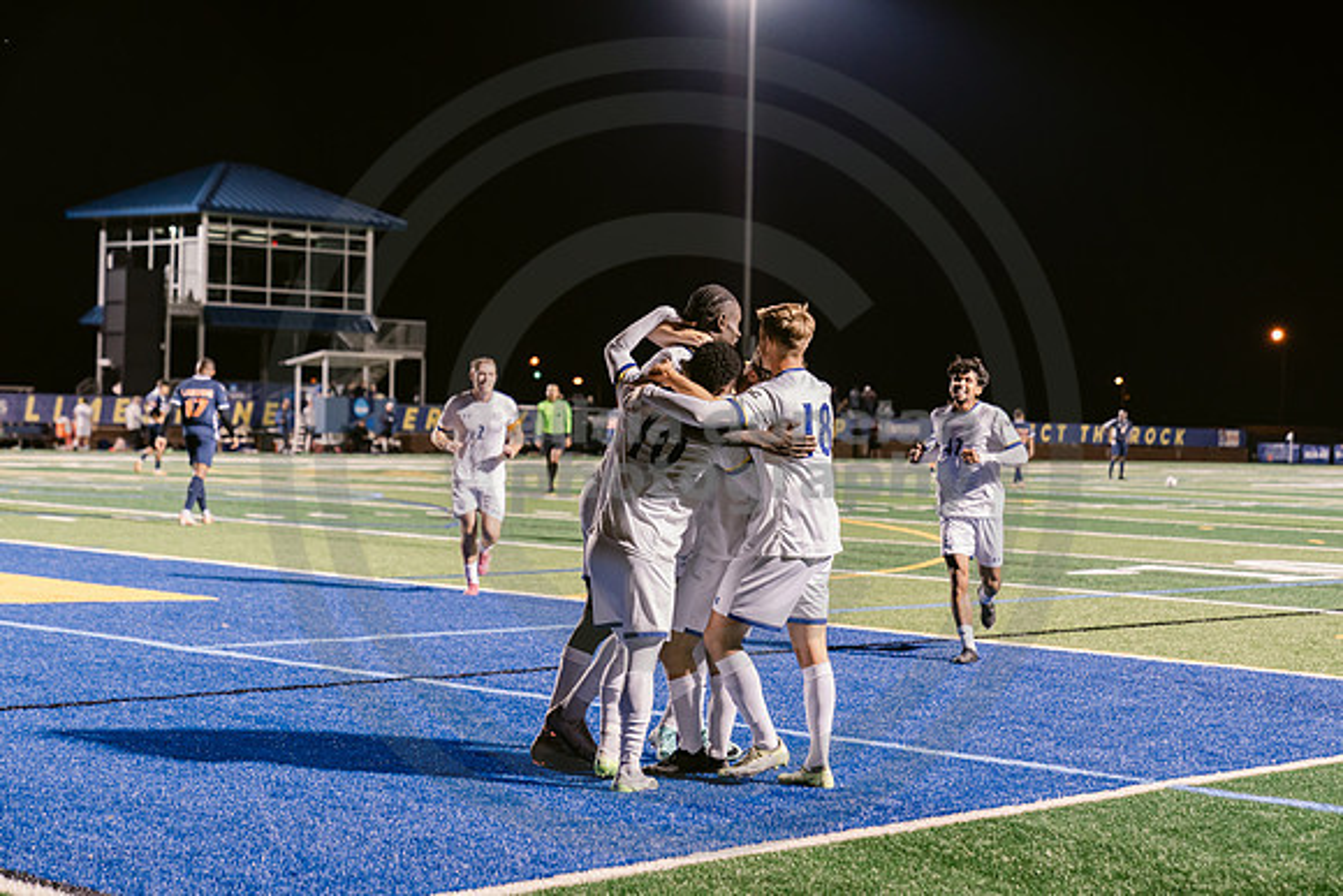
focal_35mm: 70
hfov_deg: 28.8
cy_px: 448
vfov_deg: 19.5
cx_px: 672
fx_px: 2612
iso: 2500
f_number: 3.2
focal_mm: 70
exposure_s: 1/250
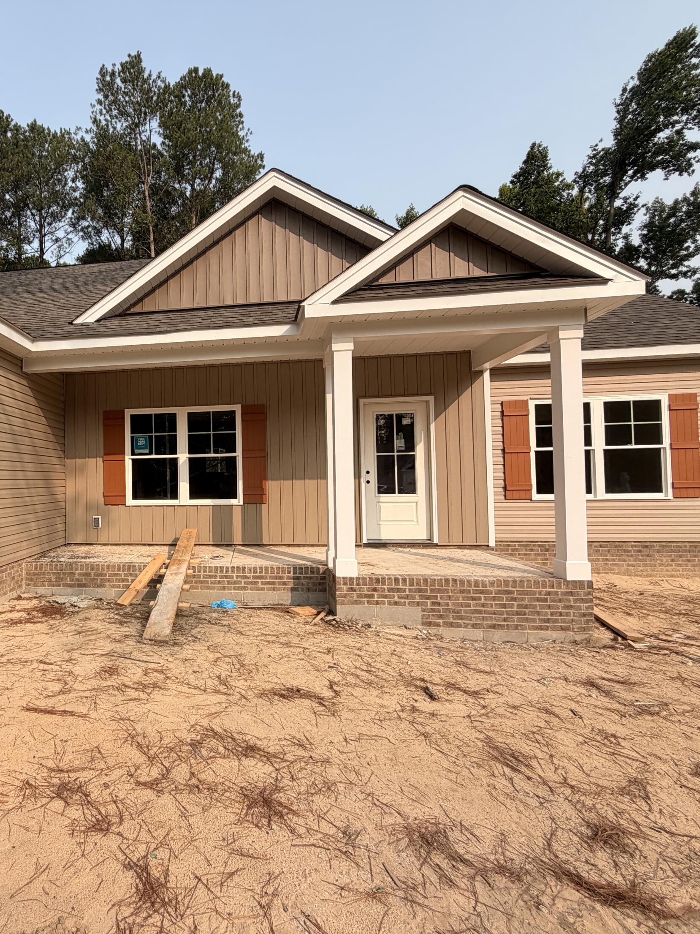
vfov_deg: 84.7
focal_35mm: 19
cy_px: 468
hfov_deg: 64.4
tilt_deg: +2.4
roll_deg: +0.6
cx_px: 171
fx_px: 512
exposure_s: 1/770
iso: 32
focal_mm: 2.22
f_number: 2.2
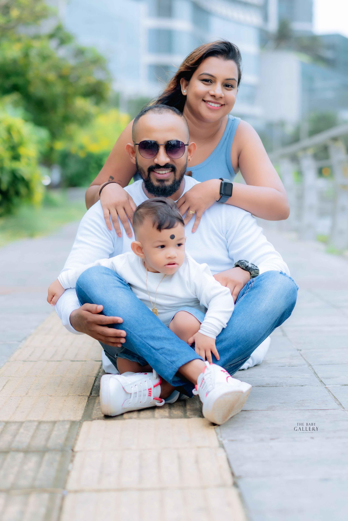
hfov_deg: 18.2
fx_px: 1087
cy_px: 260
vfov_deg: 27.0
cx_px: 174
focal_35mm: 75
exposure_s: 1/500
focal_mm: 50
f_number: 1.8
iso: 160
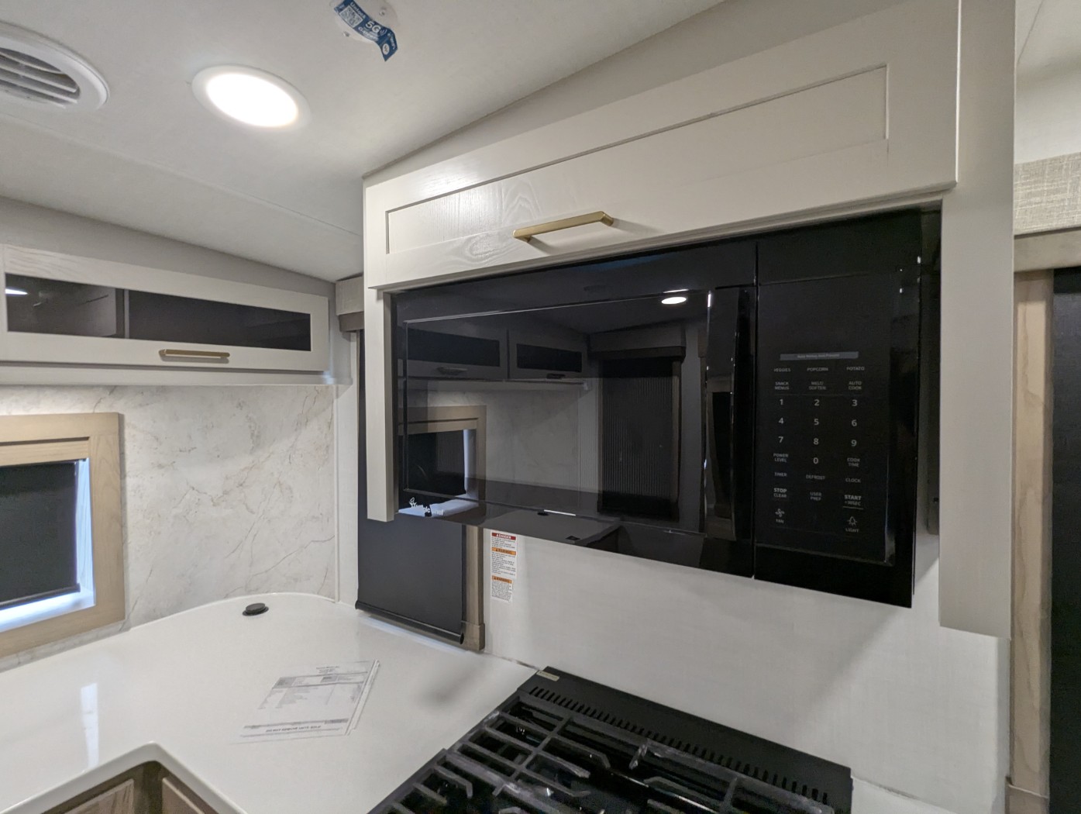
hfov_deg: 94.4
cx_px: 540
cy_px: 407
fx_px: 500
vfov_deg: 78.2
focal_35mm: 16
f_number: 2.2
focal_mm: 2.35
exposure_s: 1/40
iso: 120
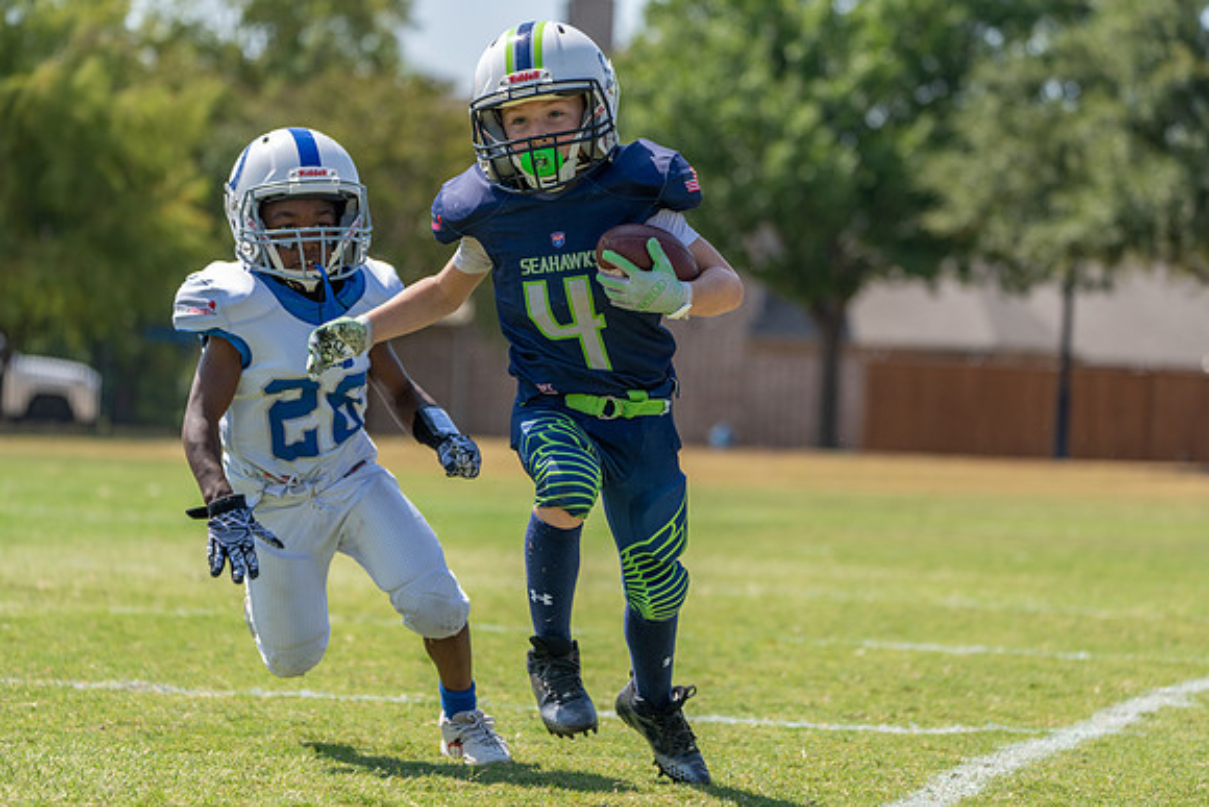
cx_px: 604
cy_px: 404
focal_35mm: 190
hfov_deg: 10.8
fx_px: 6382
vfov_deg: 7.2
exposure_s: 1/1000
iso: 320
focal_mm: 190
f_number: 5.6
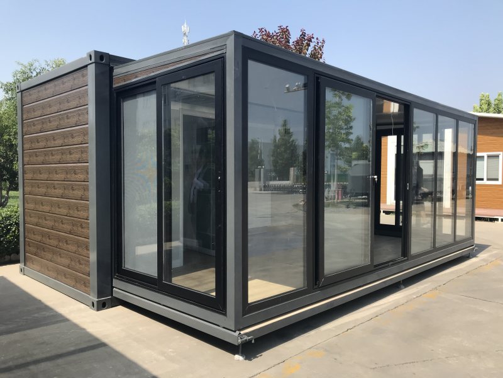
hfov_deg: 63.4
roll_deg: -1.2
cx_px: 252
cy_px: 189
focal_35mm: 28
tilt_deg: -2.0
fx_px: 407
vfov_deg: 49.7
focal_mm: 3.99
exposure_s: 1/1497
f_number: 1.8
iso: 20
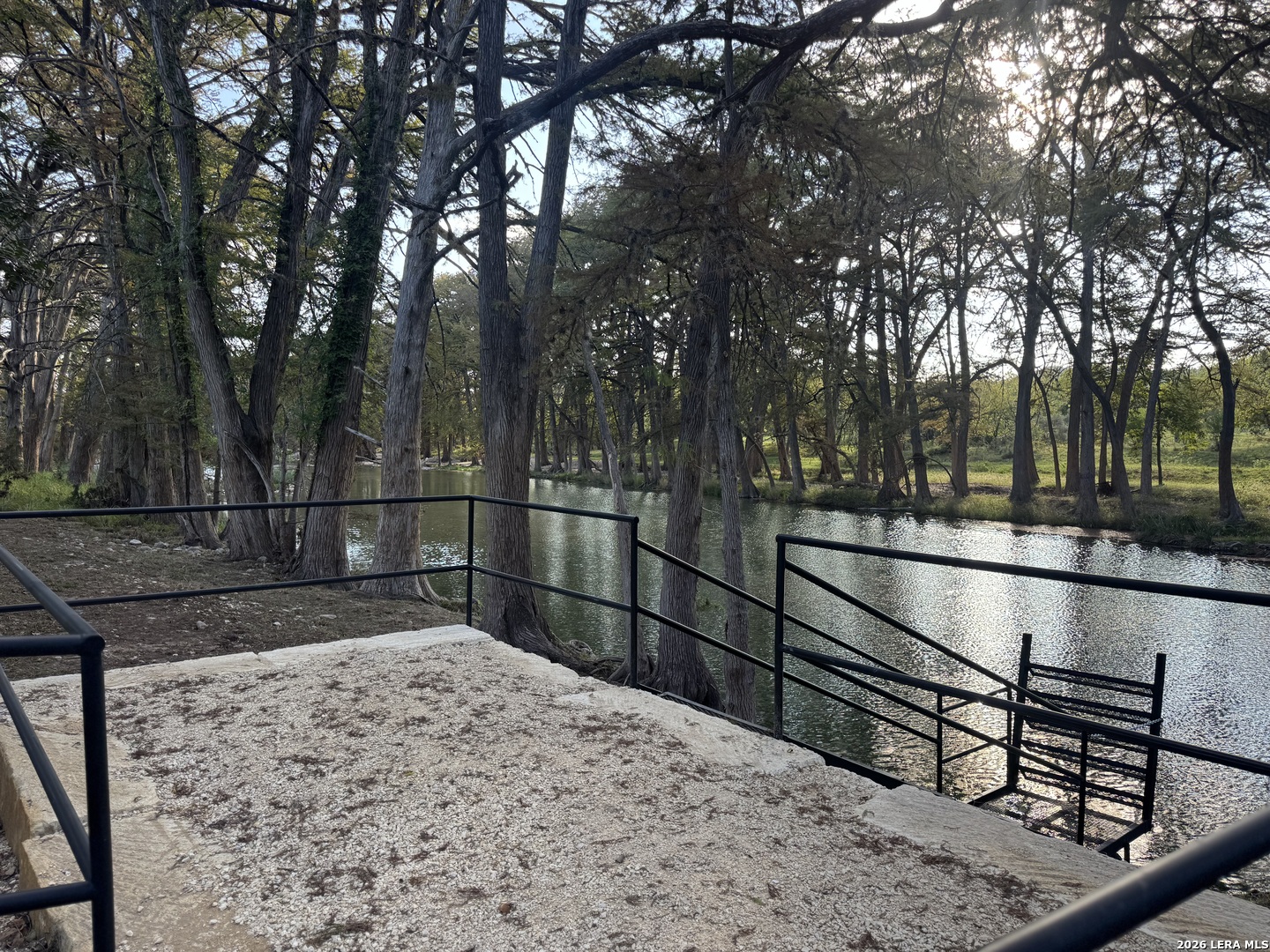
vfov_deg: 56.8
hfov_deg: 71.6
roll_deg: -0.8
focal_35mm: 24
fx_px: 881
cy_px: 476
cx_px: 635
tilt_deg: -3.4
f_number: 1.78
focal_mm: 6.76
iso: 80
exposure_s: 1/383
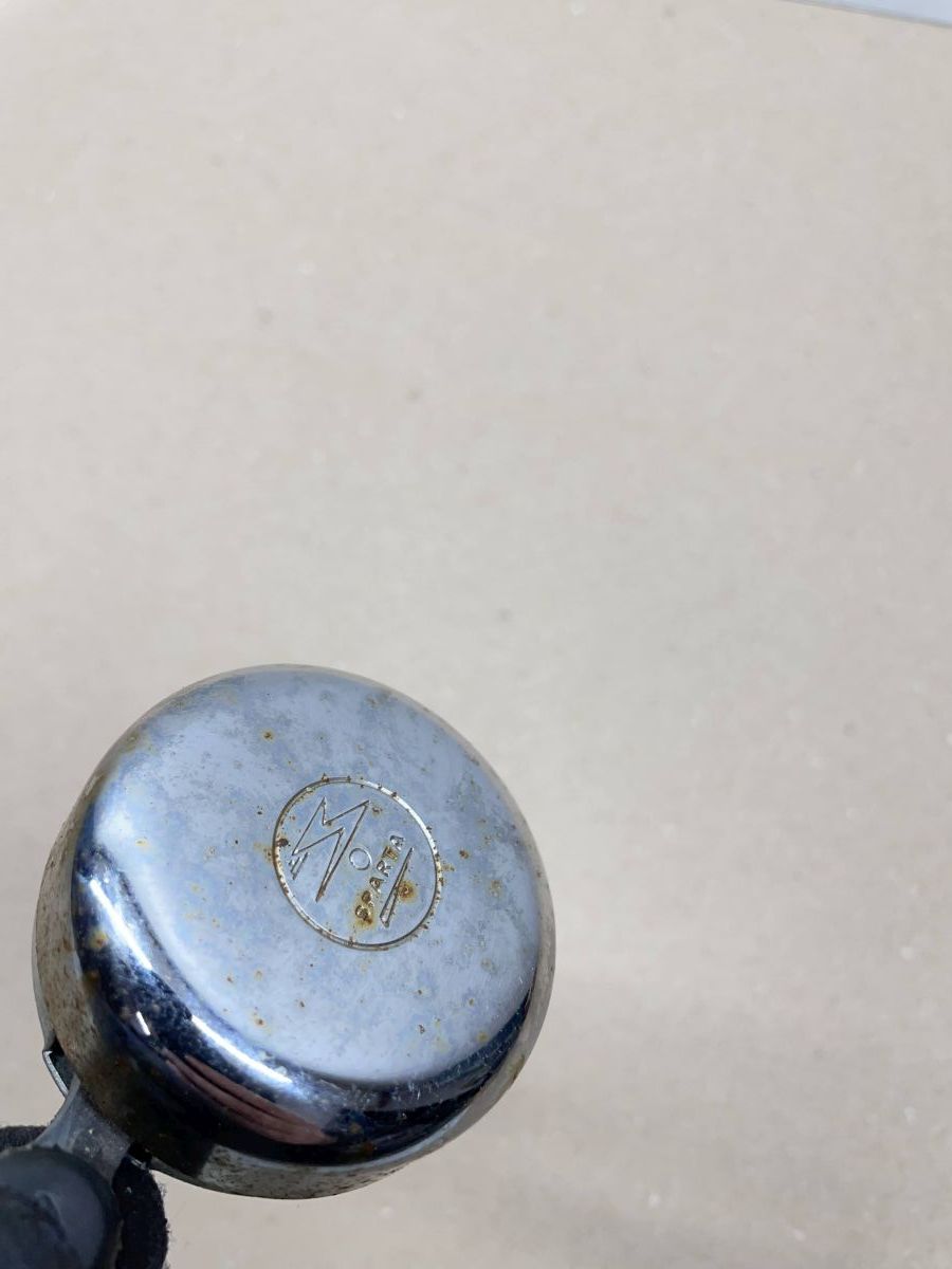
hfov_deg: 53.1
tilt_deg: -72.2
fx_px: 953
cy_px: 634
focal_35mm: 26
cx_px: 476
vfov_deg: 67.3
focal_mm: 4.2
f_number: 1.6
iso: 80
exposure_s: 1/100
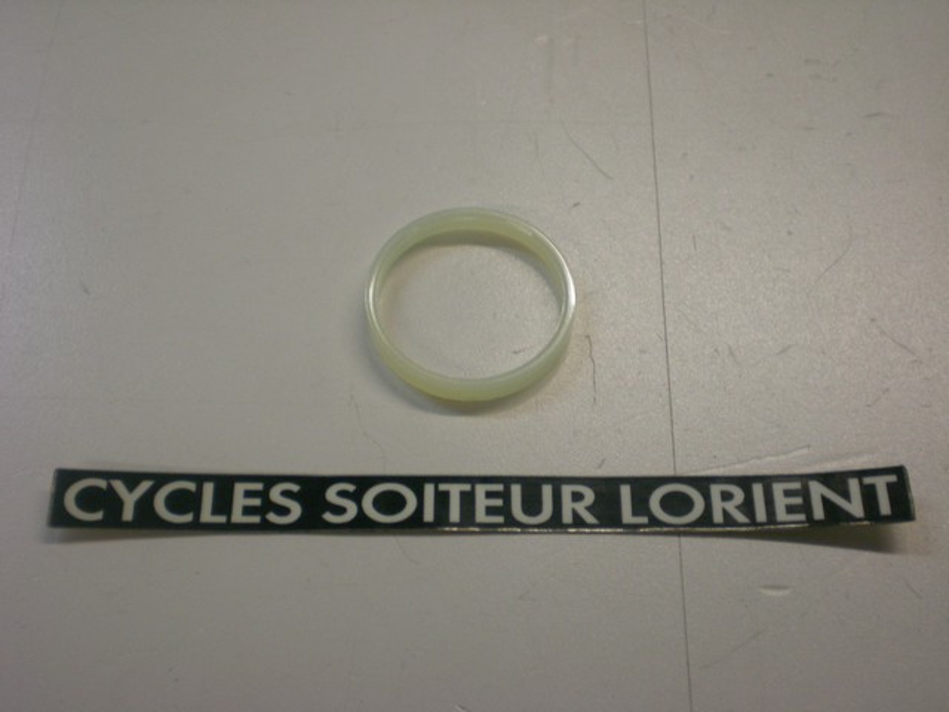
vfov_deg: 32.9
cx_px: 474
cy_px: 356
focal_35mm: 44
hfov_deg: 42.9
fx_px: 1206
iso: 200
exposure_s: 1/54.5
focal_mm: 7.4
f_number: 3.5
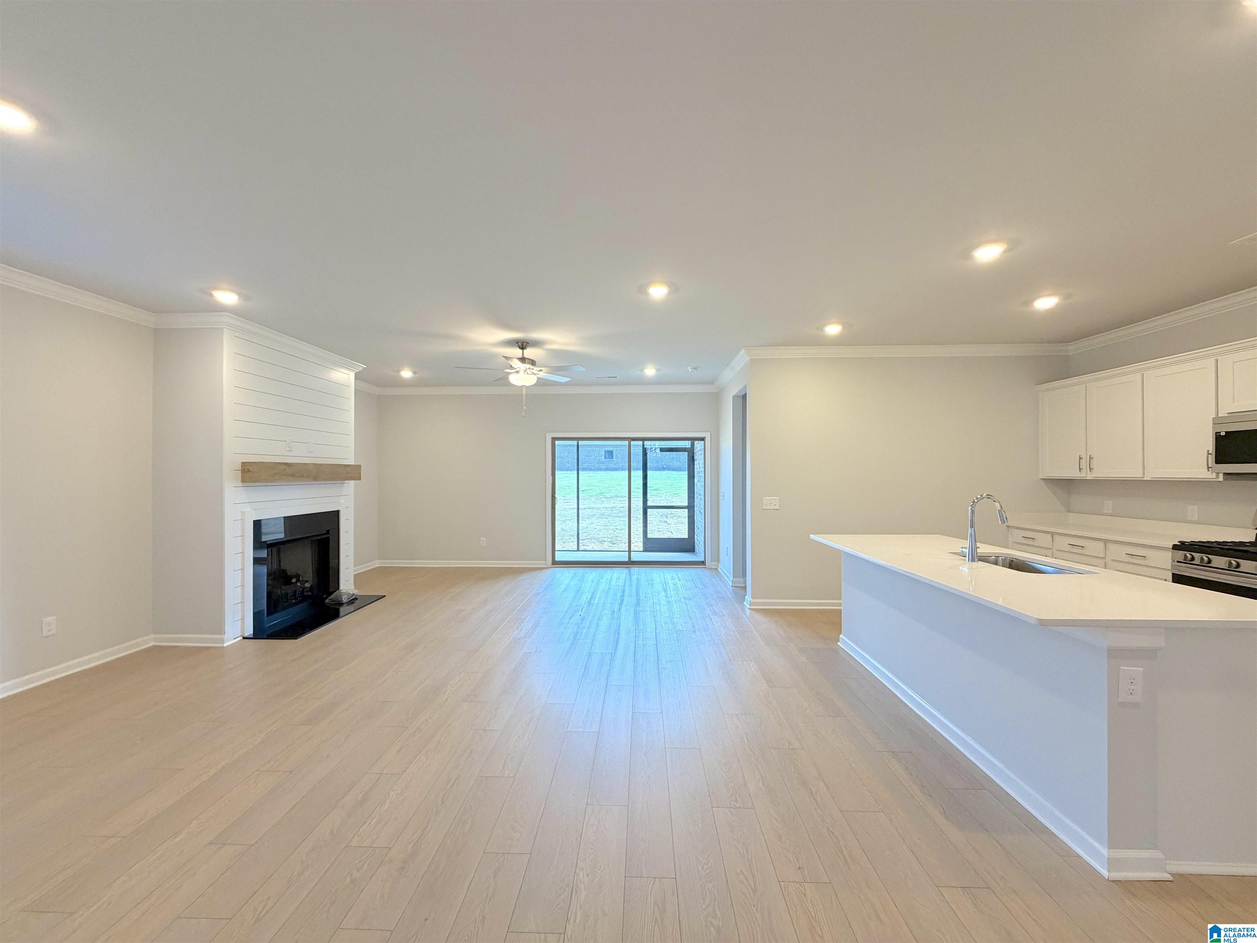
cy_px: 472
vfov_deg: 85.7
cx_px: 628
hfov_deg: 102.1
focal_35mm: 14
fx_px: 508
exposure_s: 1/120
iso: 250
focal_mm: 2.22
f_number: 2.2
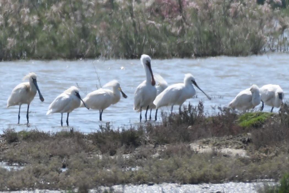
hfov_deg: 2.7
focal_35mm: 750
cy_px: 96
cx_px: 144
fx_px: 6020
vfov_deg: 1.8
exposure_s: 1/1000
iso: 200
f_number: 6.3
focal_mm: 500
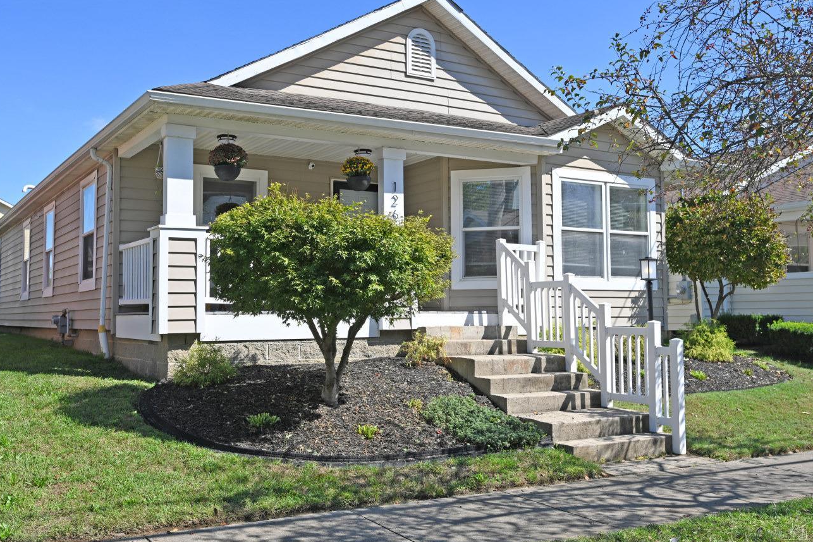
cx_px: 384
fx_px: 790
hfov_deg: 54.4
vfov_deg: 37.8
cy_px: 254
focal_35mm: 35
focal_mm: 30
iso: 100
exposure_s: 1/400
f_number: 7.1
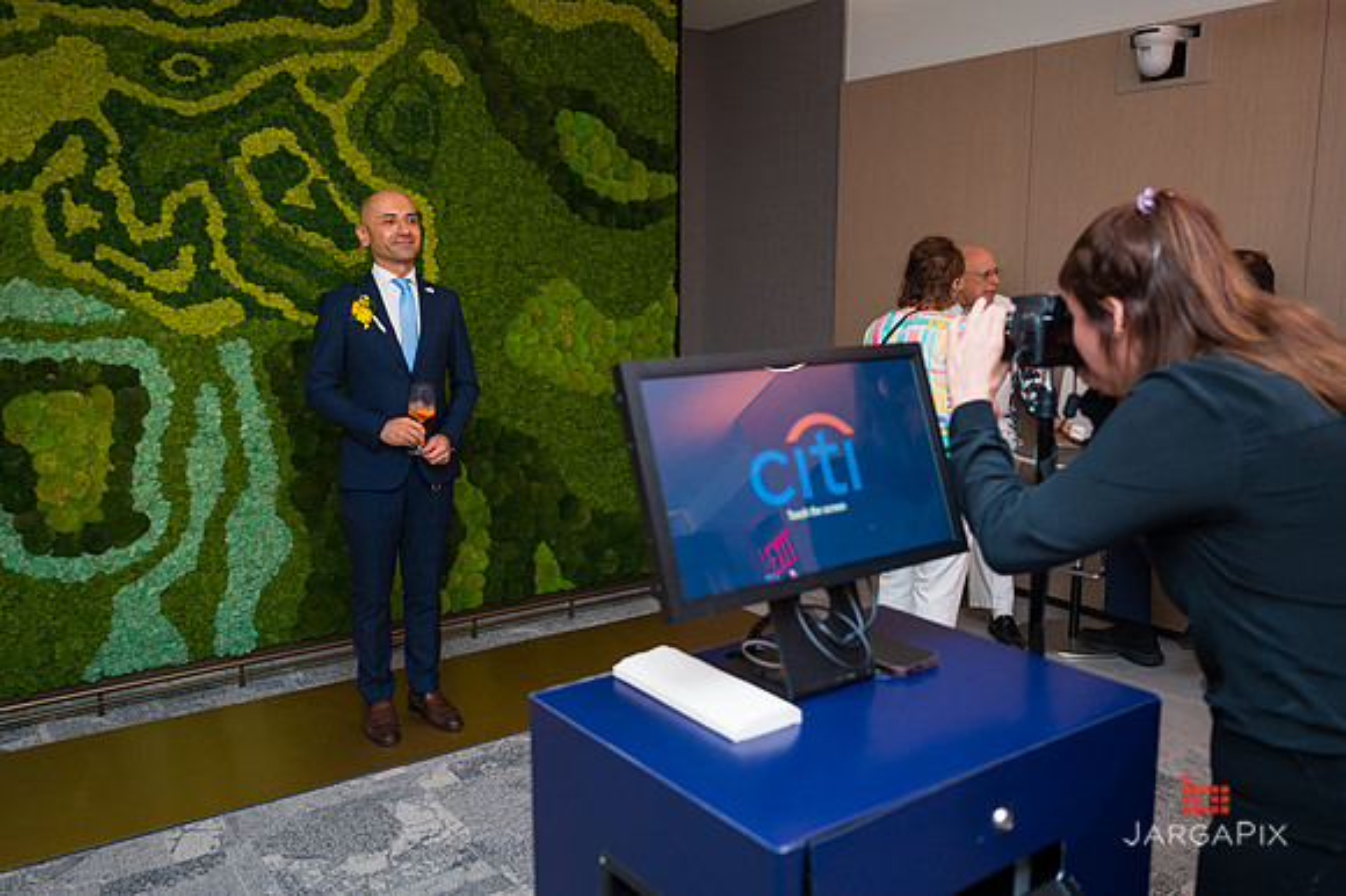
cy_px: 426
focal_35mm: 30
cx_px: 640
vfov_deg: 43.6
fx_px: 1120
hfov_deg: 62.0
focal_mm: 28
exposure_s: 1/200
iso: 800
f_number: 3.2
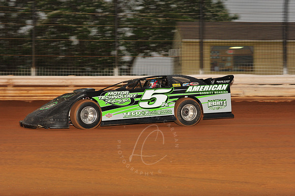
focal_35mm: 92
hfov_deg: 22.2
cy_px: 98
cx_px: 148
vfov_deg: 14.8
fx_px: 753
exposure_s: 1/320
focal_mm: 92
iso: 1000
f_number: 8
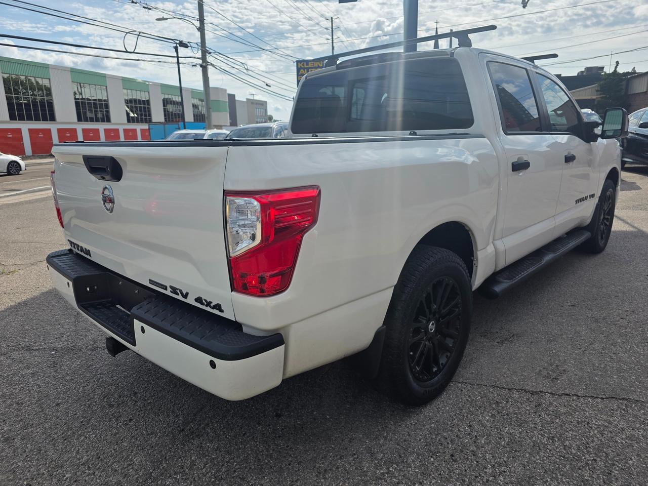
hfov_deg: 73.9
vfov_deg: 58.9
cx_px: 324
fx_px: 431
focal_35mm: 23
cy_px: 243
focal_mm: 6.3
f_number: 1.7
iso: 64
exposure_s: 1/7944
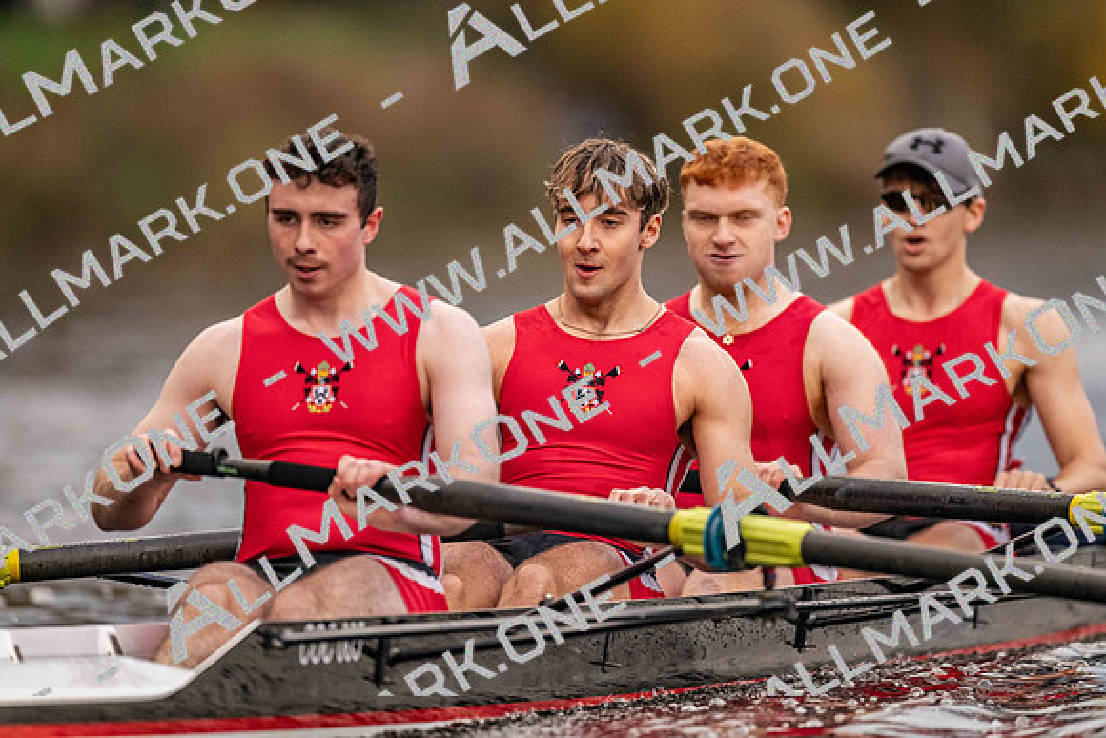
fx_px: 18437
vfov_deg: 2.3
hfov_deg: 3.4
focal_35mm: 600
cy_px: 369
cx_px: 553
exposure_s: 1/2500
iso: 2800
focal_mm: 600
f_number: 4
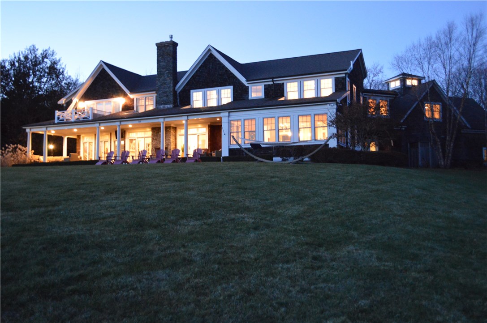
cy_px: 162
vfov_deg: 39.9
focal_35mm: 33
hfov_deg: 57.3
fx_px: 446
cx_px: 244
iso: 3200
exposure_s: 1/3
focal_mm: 22
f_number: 4
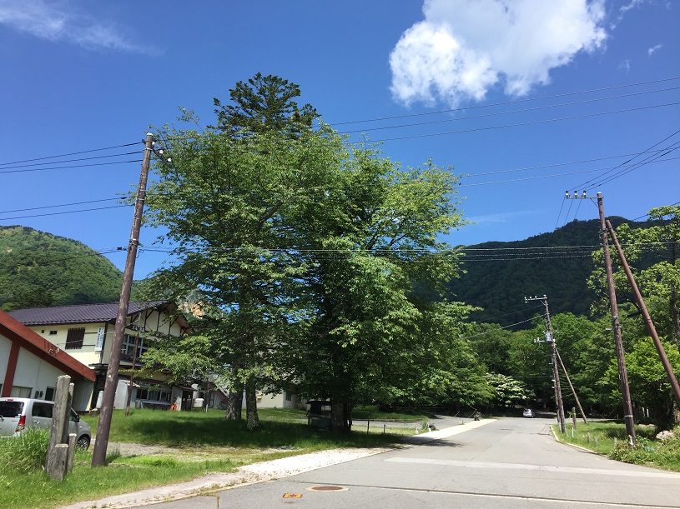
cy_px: 254
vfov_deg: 48.2
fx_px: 570
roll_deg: -1.8
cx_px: 340
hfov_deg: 61.7
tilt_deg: +18.1
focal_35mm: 29
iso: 32
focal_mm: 4.15
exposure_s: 1/1041
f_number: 2.2
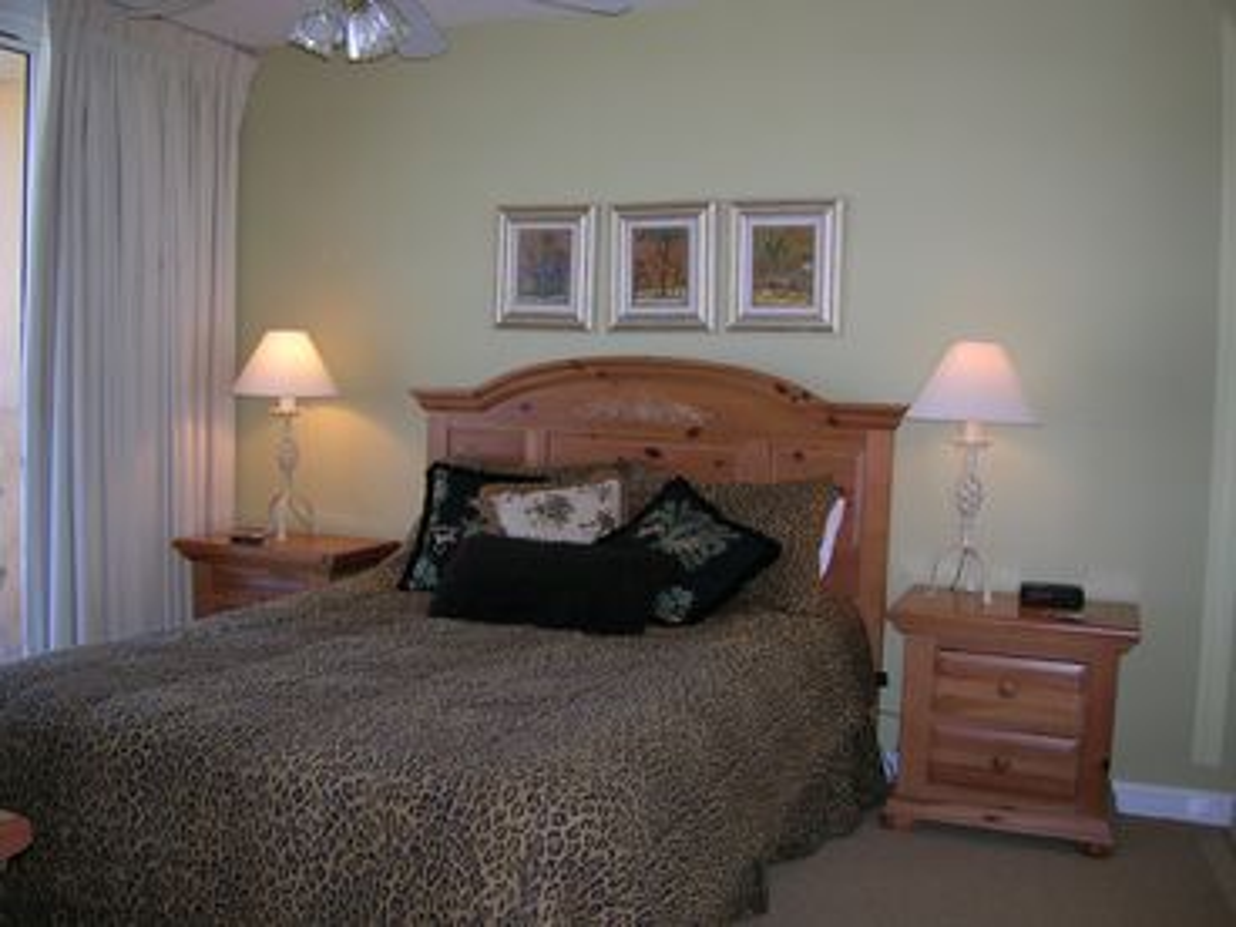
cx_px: 618
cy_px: 464
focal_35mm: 34
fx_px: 1214
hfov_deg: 54.0
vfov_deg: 41.8
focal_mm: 5.7
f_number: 2.9
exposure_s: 1/60.1
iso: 64
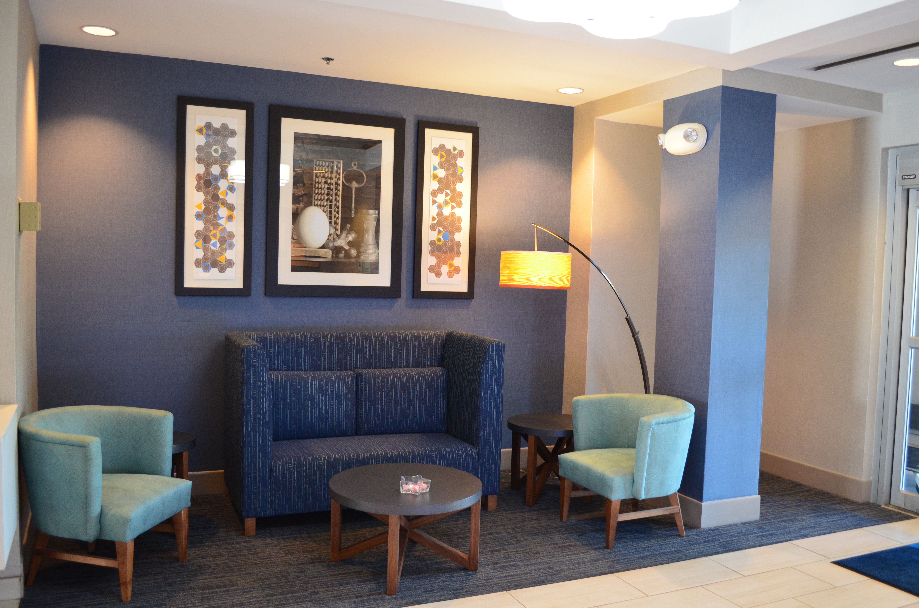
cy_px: 304
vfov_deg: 43.4
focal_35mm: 30
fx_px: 764
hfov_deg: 62.0
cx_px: 460
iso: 1100
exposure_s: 1/30
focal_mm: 20
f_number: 3.8
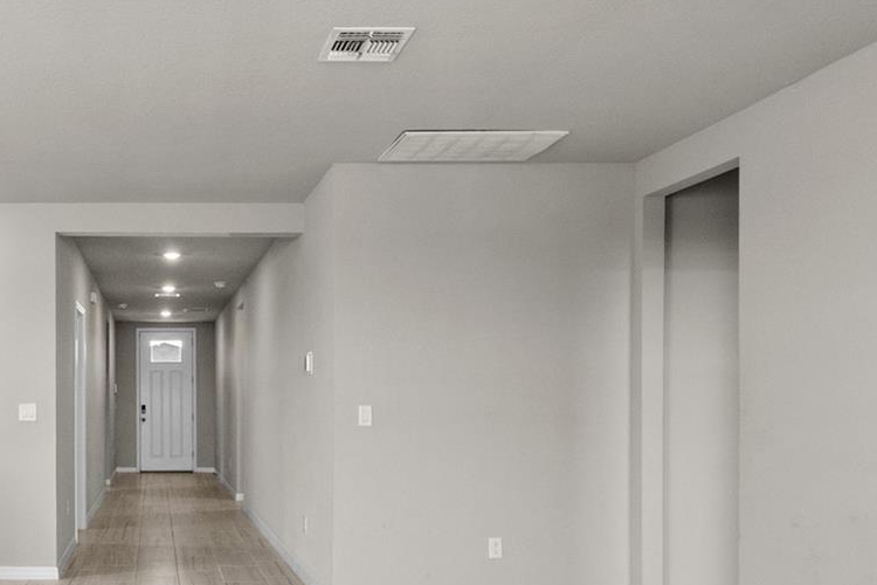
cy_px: 384
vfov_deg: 40.7
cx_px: 250
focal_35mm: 32
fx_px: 779
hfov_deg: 56.6
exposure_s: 1/15
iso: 900
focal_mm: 10
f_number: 7.1
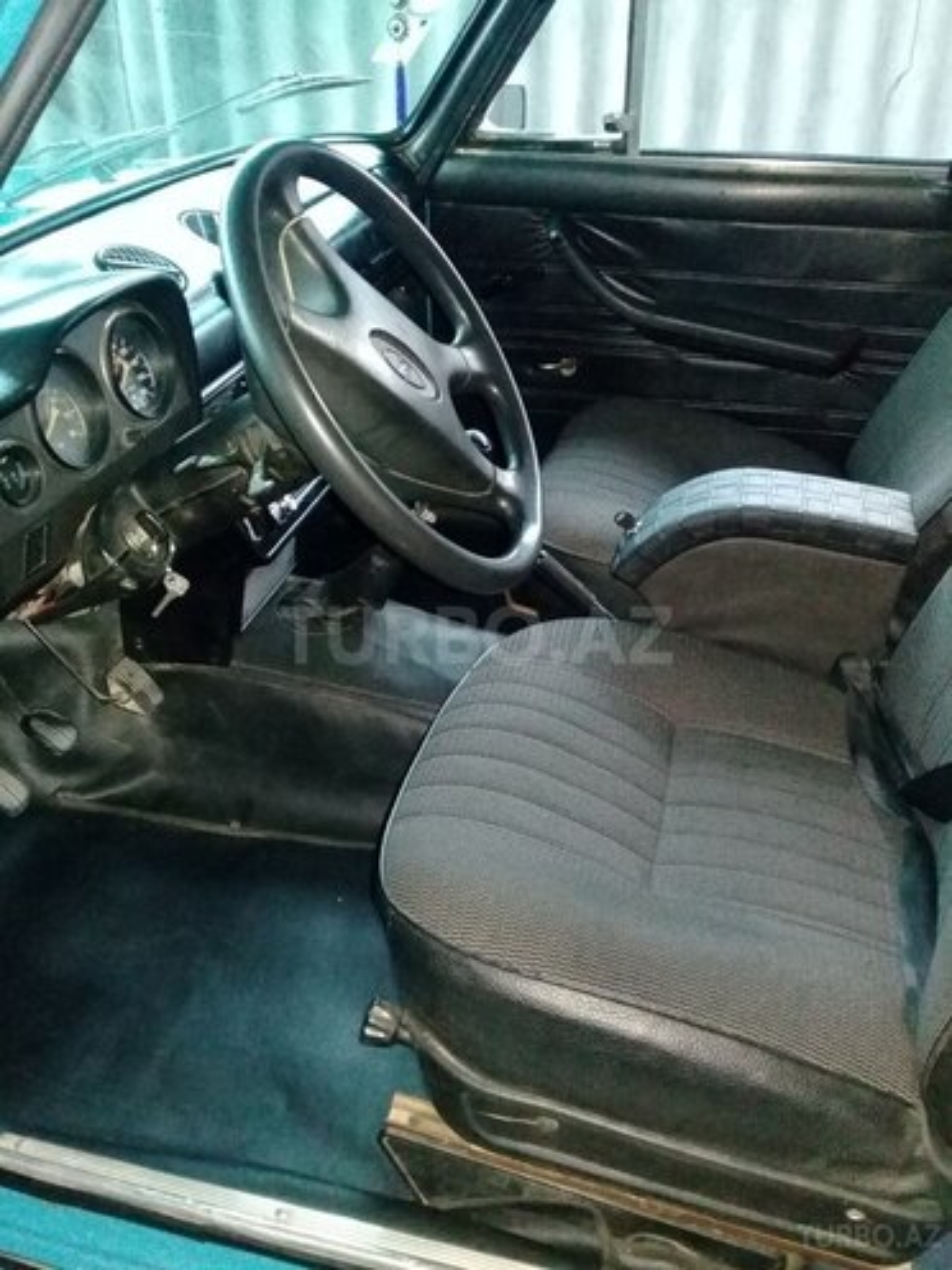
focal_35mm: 31
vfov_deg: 58.4
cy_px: 635
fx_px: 1137
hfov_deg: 45.4
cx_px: 476
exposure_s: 1/15
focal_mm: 3.3
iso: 800
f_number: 2.2
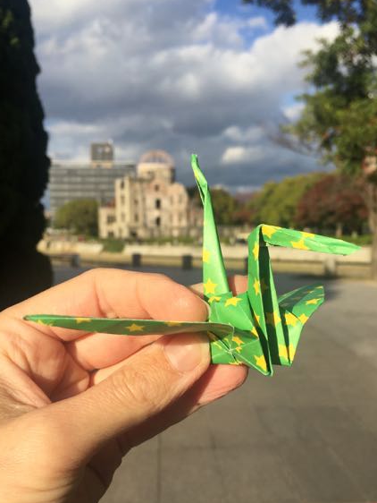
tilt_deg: -4.2
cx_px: 179
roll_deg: +1.5
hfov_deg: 43.0
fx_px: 479
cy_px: 269
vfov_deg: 55.3
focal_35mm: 33
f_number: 2.2
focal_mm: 4.15
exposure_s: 1/1883
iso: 32
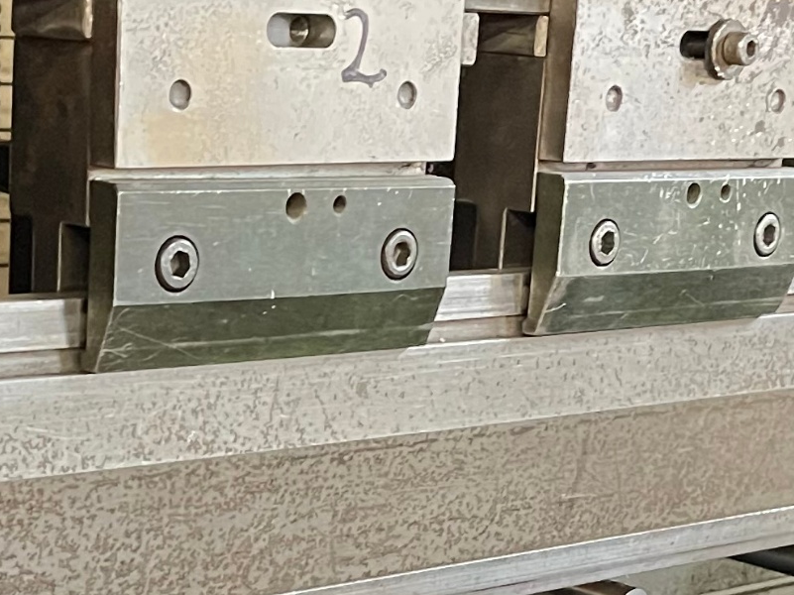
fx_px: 2430
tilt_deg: -15.3
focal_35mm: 106
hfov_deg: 18.5
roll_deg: -4.0
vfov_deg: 13.7
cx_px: 302
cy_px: 627
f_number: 1.6
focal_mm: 5.1
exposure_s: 1/25
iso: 800
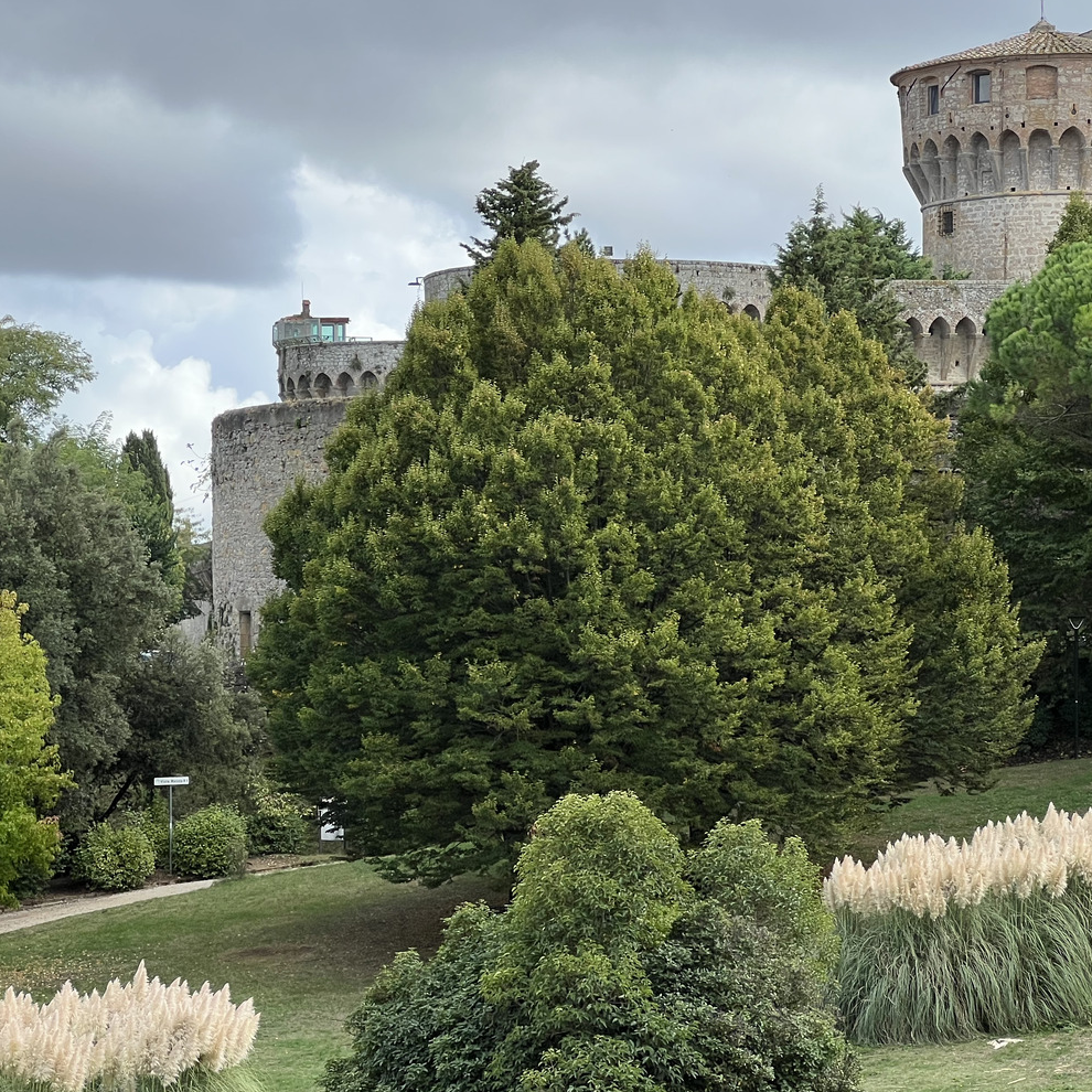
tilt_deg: +1.1
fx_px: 3926
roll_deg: +0.2
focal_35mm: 110
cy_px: 620
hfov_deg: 15.8
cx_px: 484
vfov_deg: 15.8
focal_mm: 9
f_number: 2.8
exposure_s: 1/536
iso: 32
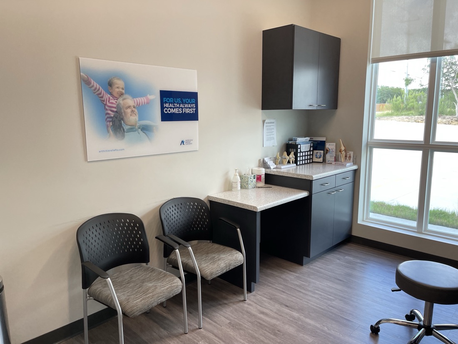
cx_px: 229
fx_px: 344
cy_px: 172
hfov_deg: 67.3
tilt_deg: -10.8
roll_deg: +0.3
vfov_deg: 53.1
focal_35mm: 26
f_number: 1.6
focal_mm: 5.1
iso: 64
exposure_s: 1/120
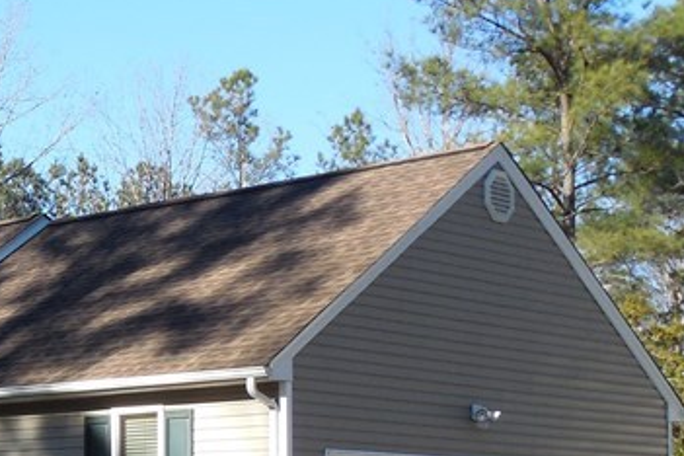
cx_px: -154
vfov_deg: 14.4
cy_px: 438
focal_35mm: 94
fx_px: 1786
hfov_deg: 20.2
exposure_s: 1/400
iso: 125
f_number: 3.6
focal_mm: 5.6
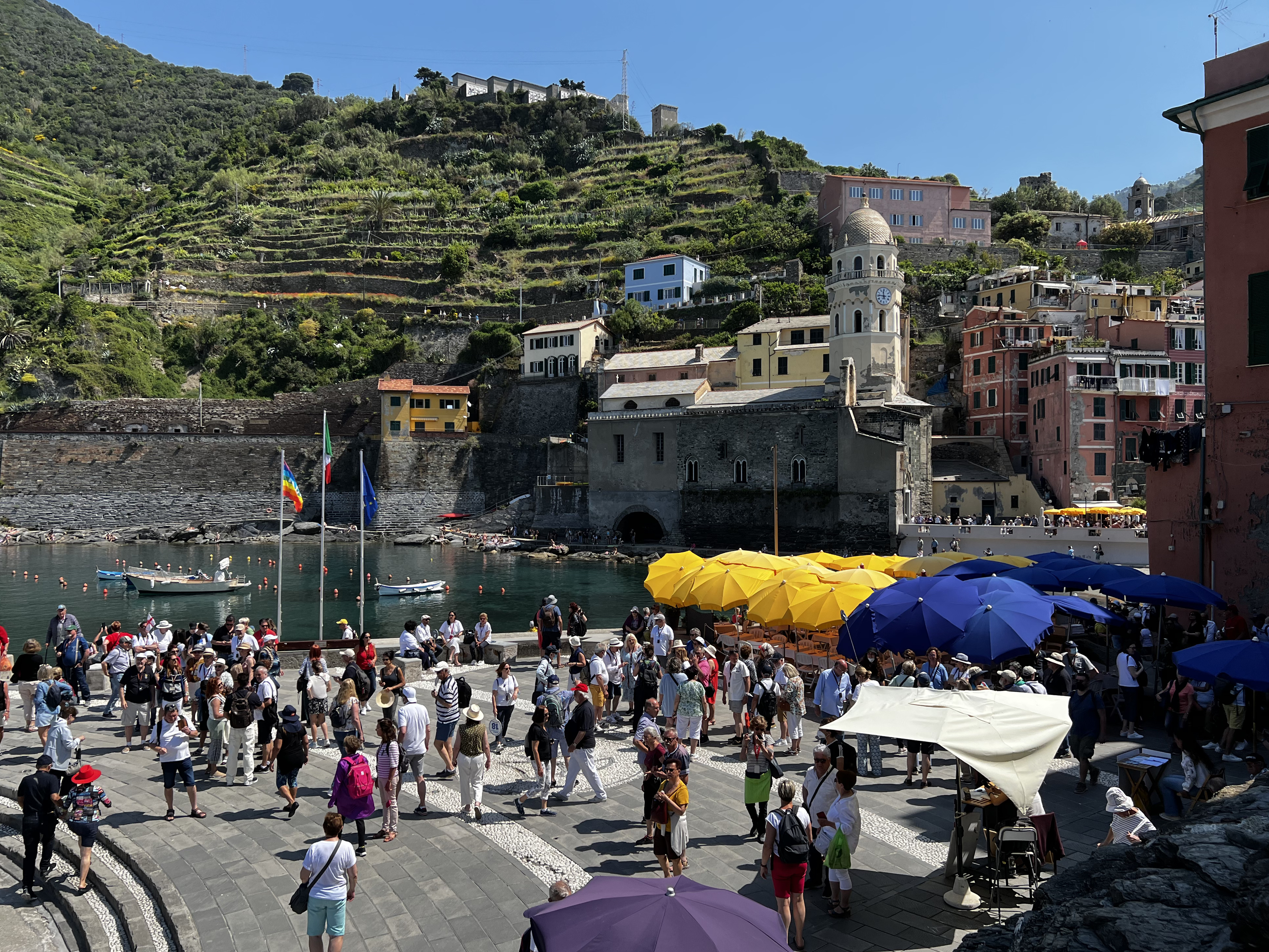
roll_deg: +0.5
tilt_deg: +0.5
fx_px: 990
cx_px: 623
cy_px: 473
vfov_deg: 51.4
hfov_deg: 65.3
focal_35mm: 27
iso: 50
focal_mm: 5.7
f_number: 1.5
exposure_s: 1/2994
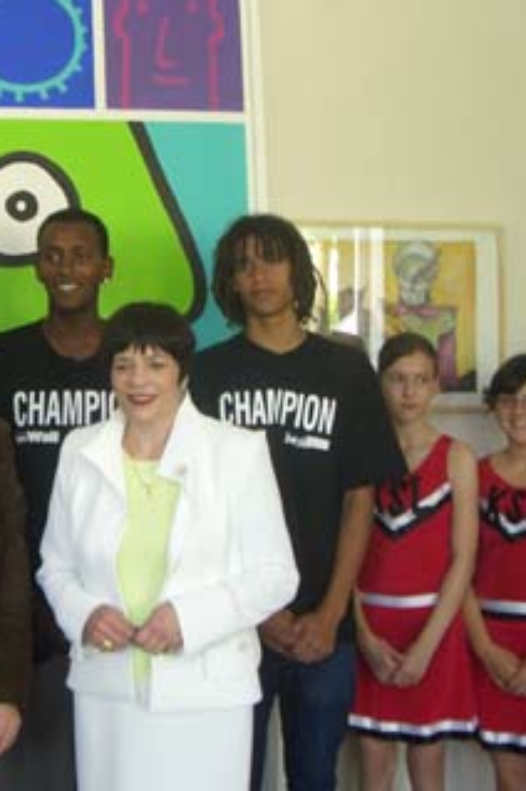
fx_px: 1362
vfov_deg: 32.4
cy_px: 343
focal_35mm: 62
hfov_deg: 21.4
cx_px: 50
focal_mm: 6.2
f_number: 2.7
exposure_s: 1/30
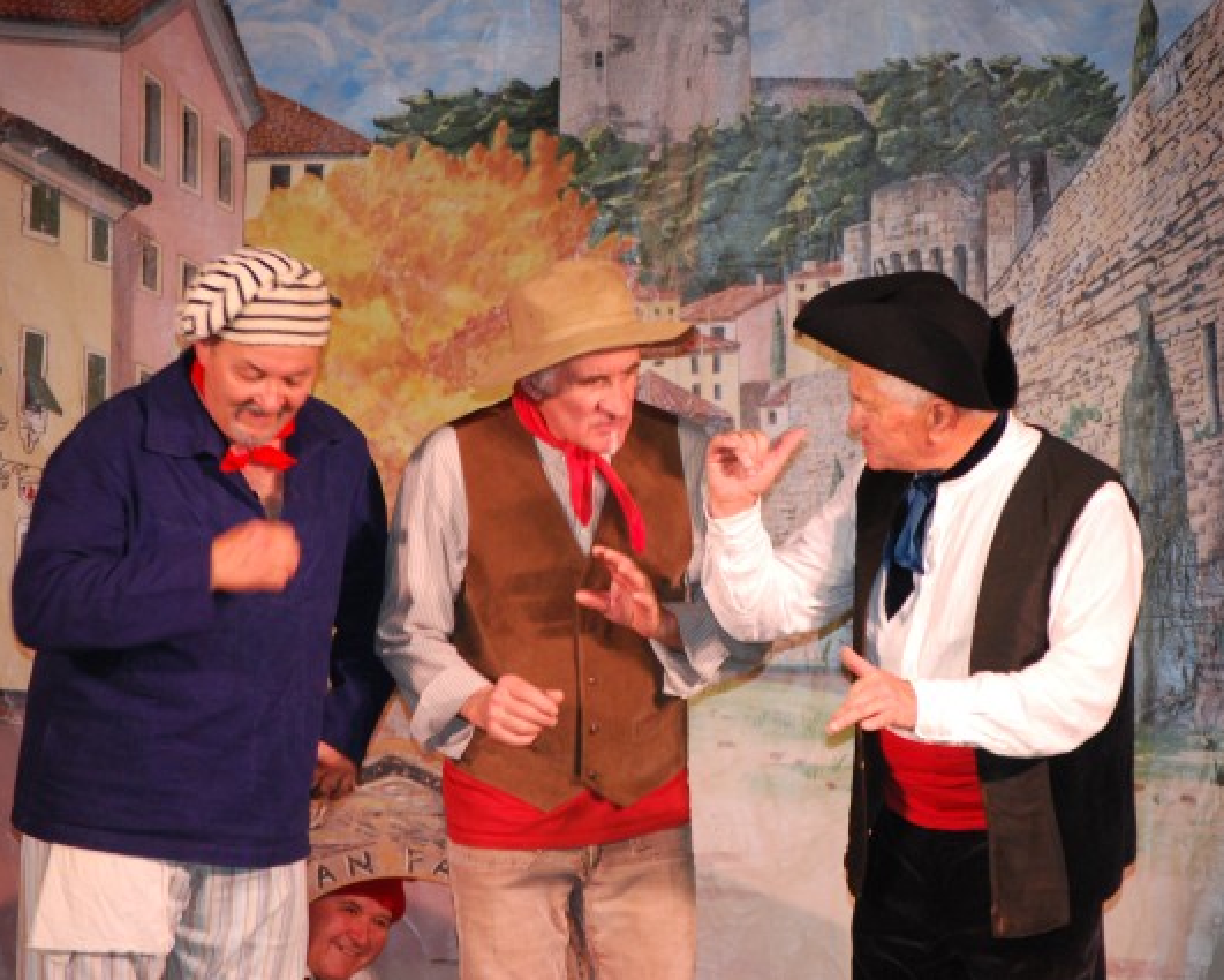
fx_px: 7138
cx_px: 715
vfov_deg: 7.9
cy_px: 490
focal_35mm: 197
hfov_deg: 9.8
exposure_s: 1/60
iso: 800
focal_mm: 116
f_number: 4.8
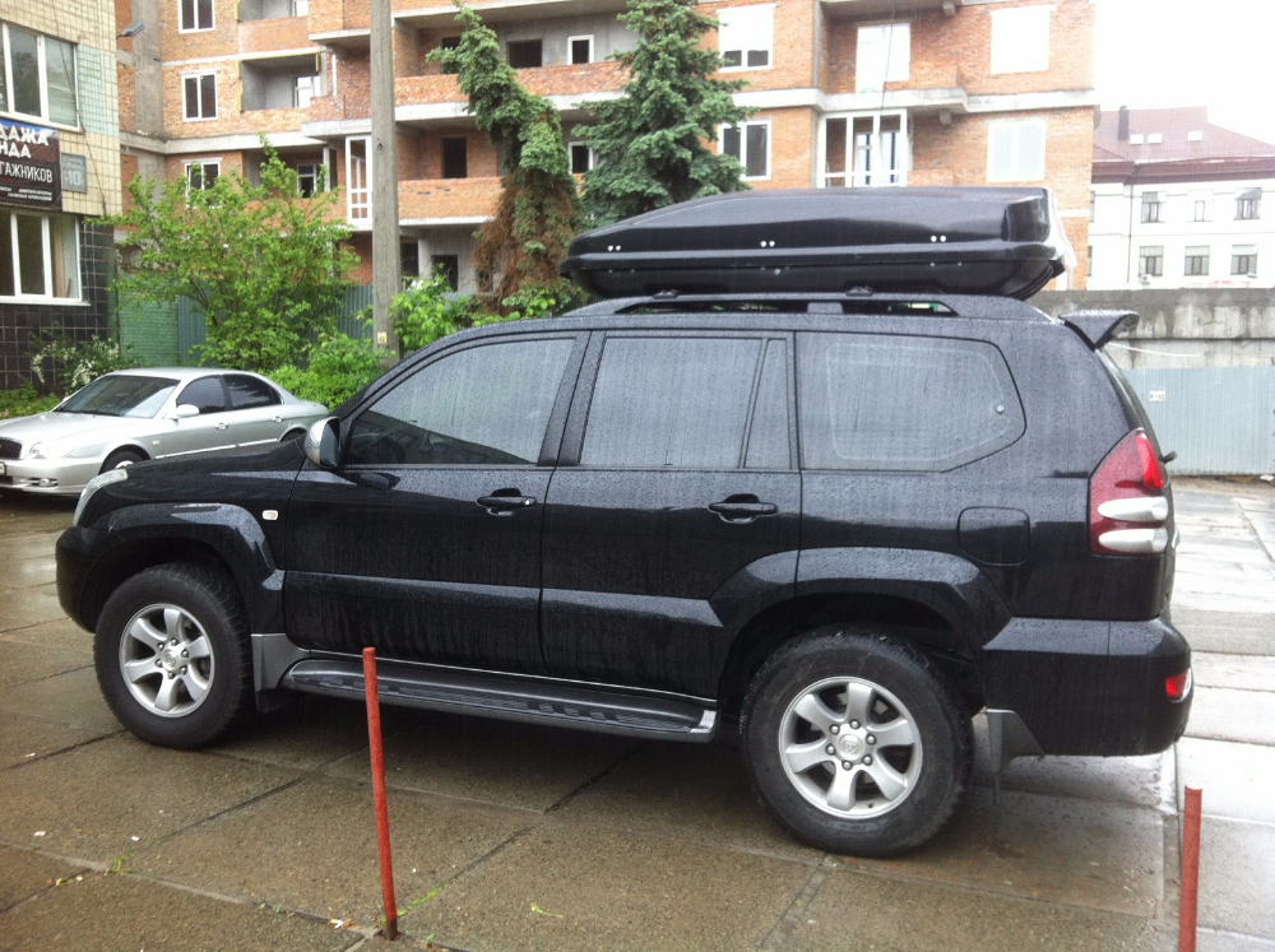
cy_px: 476
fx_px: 1287
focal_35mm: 35
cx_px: 638
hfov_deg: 52.7
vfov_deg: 40.6
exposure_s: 1/40
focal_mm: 3.85
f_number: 2.8
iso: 80
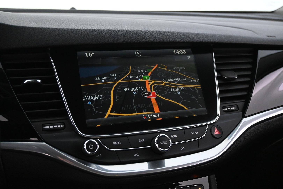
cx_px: 142
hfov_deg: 48.7
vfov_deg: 33.6
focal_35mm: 40
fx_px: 312
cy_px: 94
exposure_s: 1/40
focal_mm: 26.5
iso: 4000
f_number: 4.5
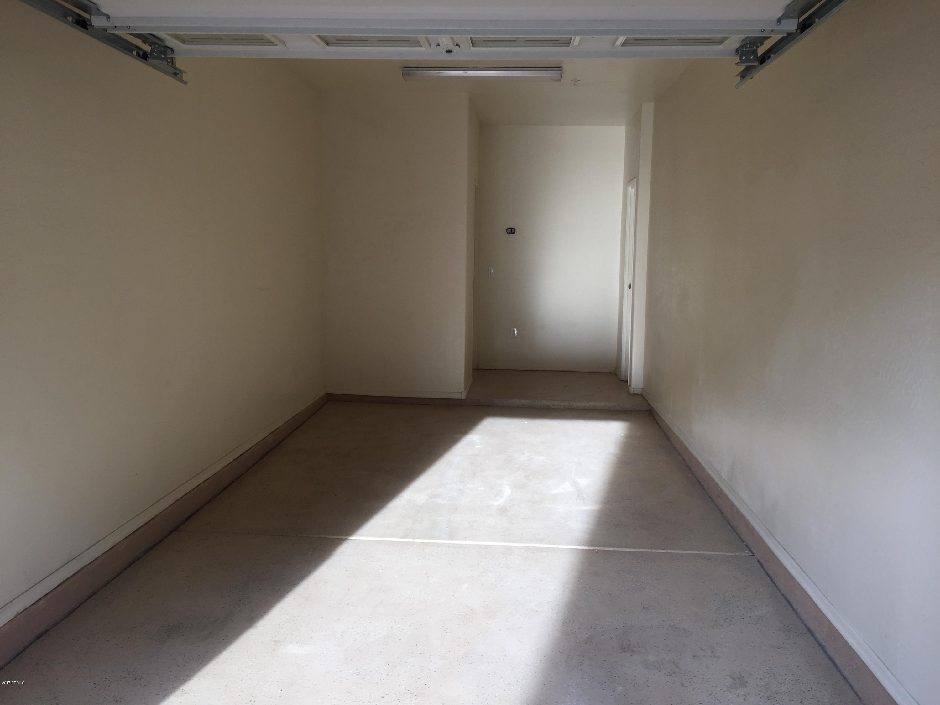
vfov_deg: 48.2
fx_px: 787
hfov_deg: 61.7
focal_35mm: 29
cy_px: 352
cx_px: 470
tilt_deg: -6.9
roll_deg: -2.8
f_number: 2.2
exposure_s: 1/158
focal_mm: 4.15
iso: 32
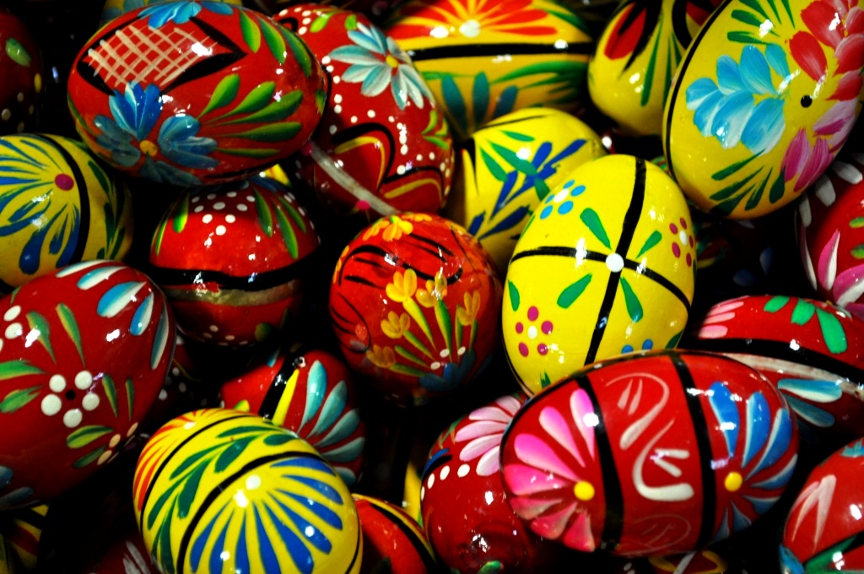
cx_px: 432
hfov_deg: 24.6
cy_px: 287
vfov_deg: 16.5
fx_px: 1977
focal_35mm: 82
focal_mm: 55
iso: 1250
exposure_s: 1/30
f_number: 5.6
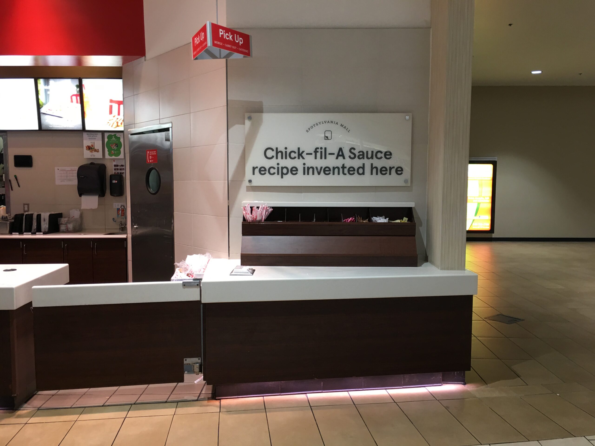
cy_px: 223
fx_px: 498
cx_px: 298
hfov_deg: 61.7
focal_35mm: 29
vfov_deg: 48.2
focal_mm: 4.15
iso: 32
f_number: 2.2
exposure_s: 1/15
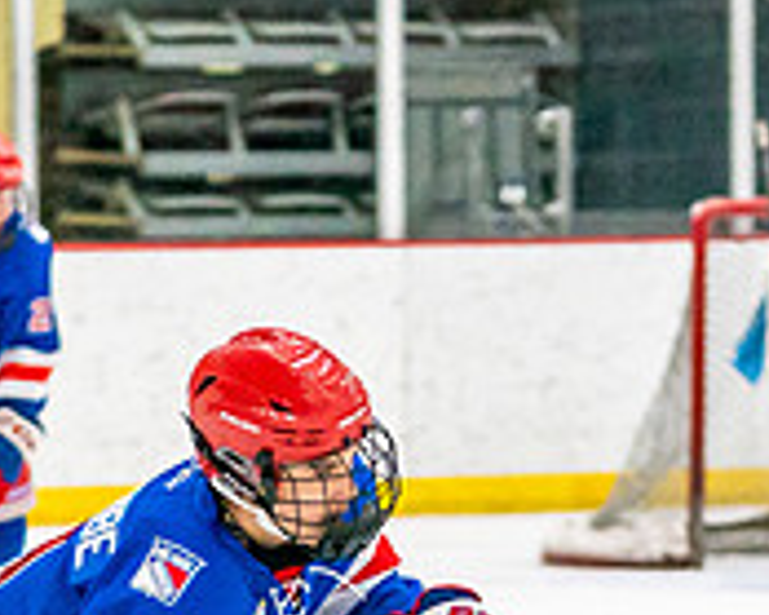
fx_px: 8166
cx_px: 167
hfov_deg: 5.4
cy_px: 961
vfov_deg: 4.3
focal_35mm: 359
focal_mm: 80
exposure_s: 1/1250
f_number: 2.8
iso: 3200
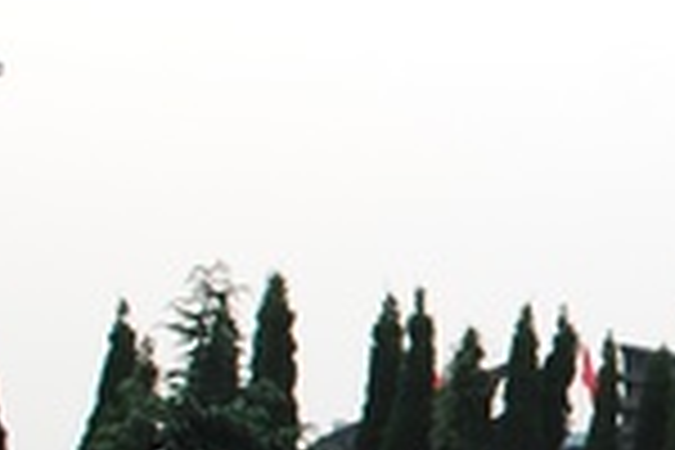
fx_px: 2625
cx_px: 1161
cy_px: 369
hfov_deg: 13.4
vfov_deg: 9.8
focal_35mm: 140
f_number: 5.6
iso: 400
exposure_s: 1/125
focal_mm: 20
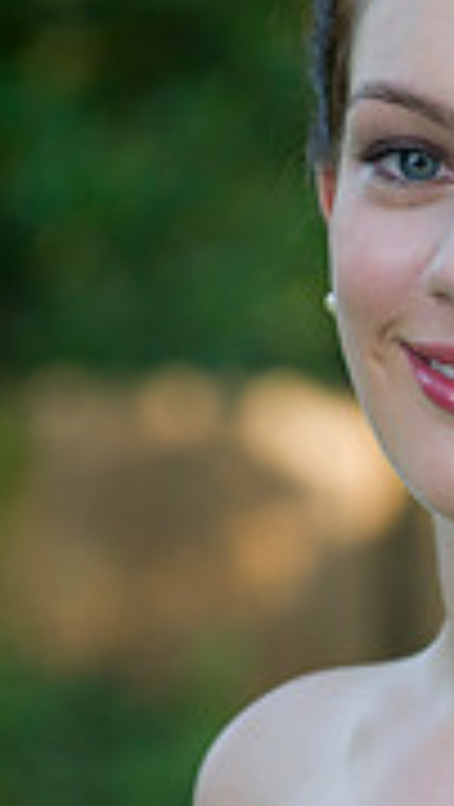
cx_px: 578
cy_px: 563
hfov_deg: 2.6
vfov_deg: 4.7
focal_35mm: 461
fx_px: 9843
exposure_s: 1/80
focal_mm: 175
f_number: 5.6
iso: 400
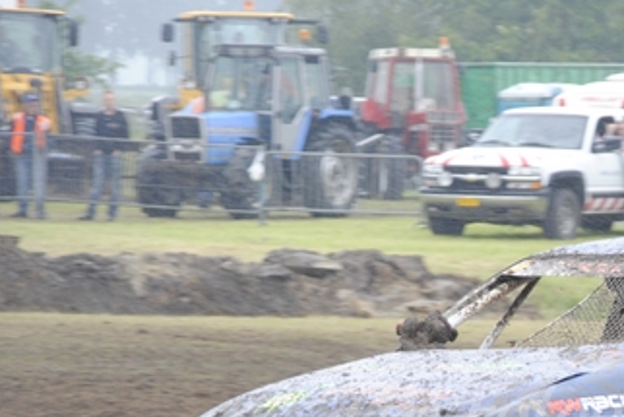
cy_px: 411
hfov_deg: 6.3
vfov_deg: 4.2
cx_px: 599
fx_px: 5688
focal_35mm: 328
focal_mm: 110
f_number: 5.3
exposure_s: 1/400
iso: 800
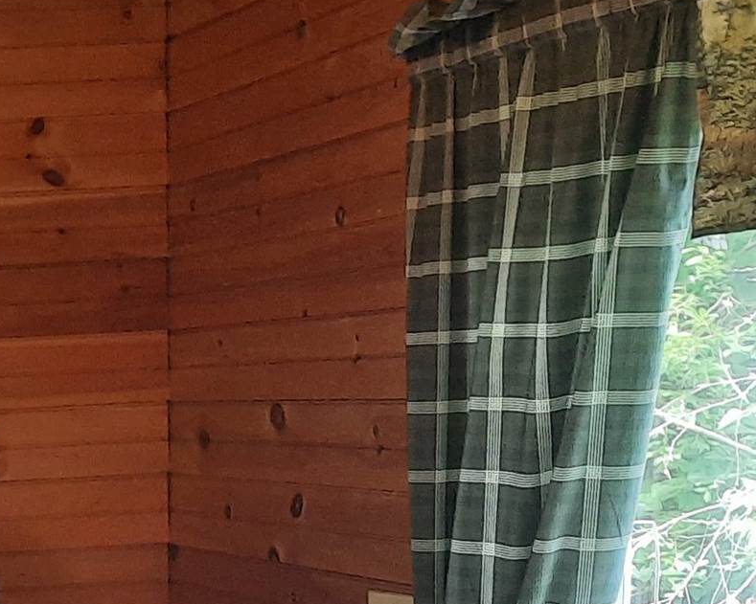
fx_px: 2125
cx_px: -424
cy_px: 542
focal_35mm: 95
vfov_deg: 16.0
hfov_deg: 17.8
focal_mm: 4.6
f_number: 2
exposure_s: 1/60
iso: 320
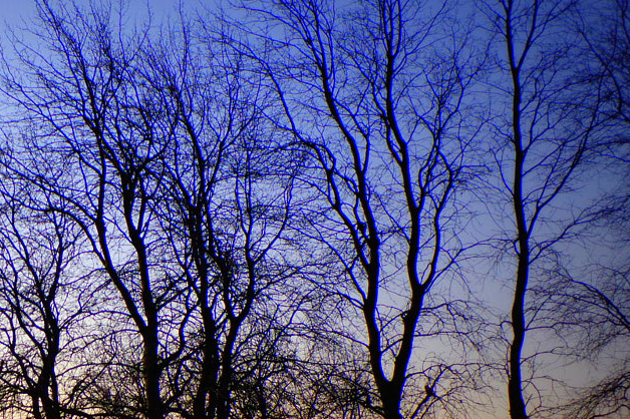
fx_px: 1871
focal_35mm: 107
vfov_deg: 12.6
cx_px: -132
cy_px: 422
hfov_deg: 18.1
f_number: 4
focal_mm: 28
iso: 800
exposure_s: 1/160
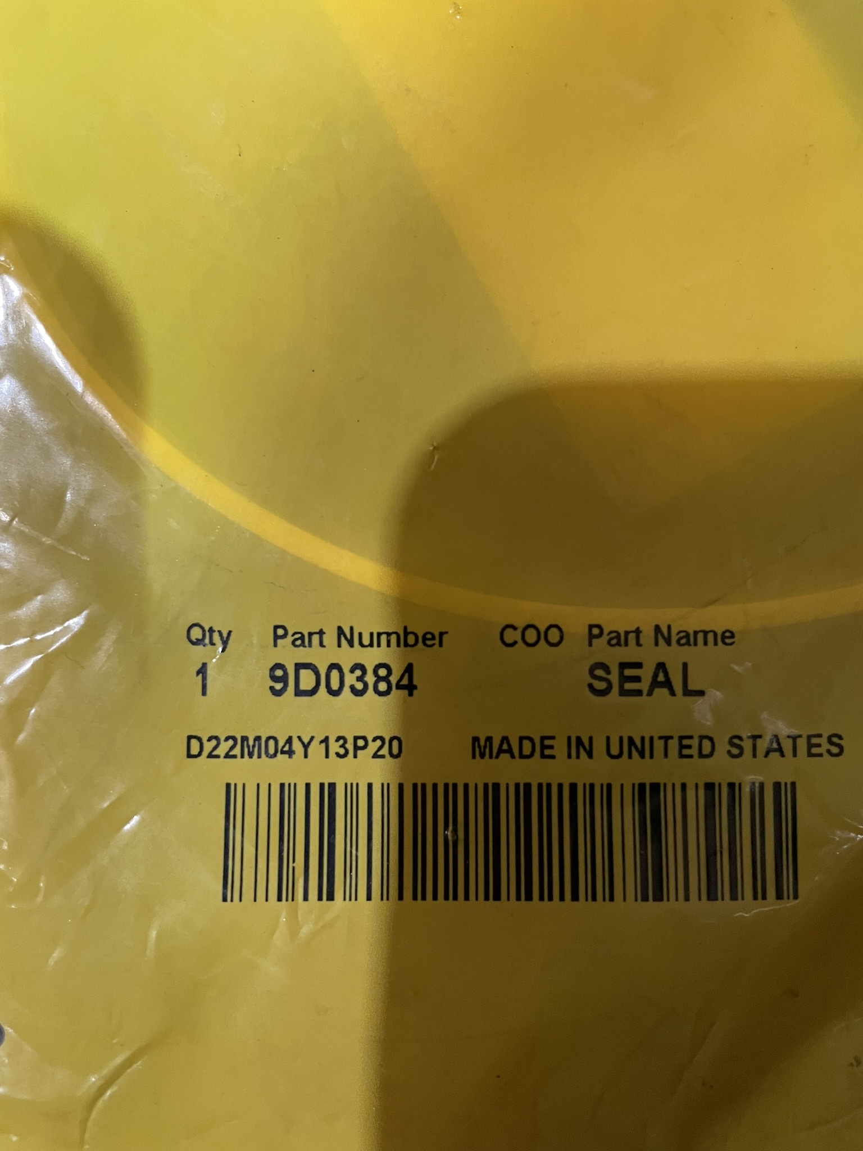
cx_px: 432
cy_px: 576
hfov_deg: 53.1
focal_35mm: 26
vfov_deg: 67.3
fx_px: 864
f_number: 1.6
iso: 400
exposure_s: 1/60
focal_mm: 4.2
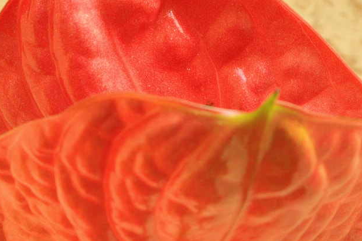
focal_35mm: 357
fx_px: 3587
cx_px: 172
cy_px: 143
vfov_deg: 3.8
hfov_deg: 5.8
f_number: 16
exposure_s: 1/13
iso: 400
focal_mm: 92
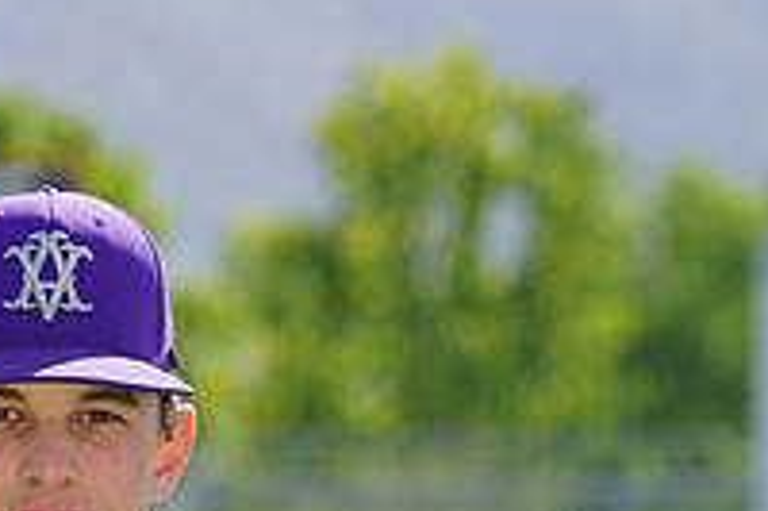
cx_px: 134
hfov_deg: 3.4
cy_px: 726
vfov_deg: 2.3
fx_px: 12938
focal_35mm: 607
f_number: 8
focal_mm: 209
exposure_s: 1/250
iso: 100
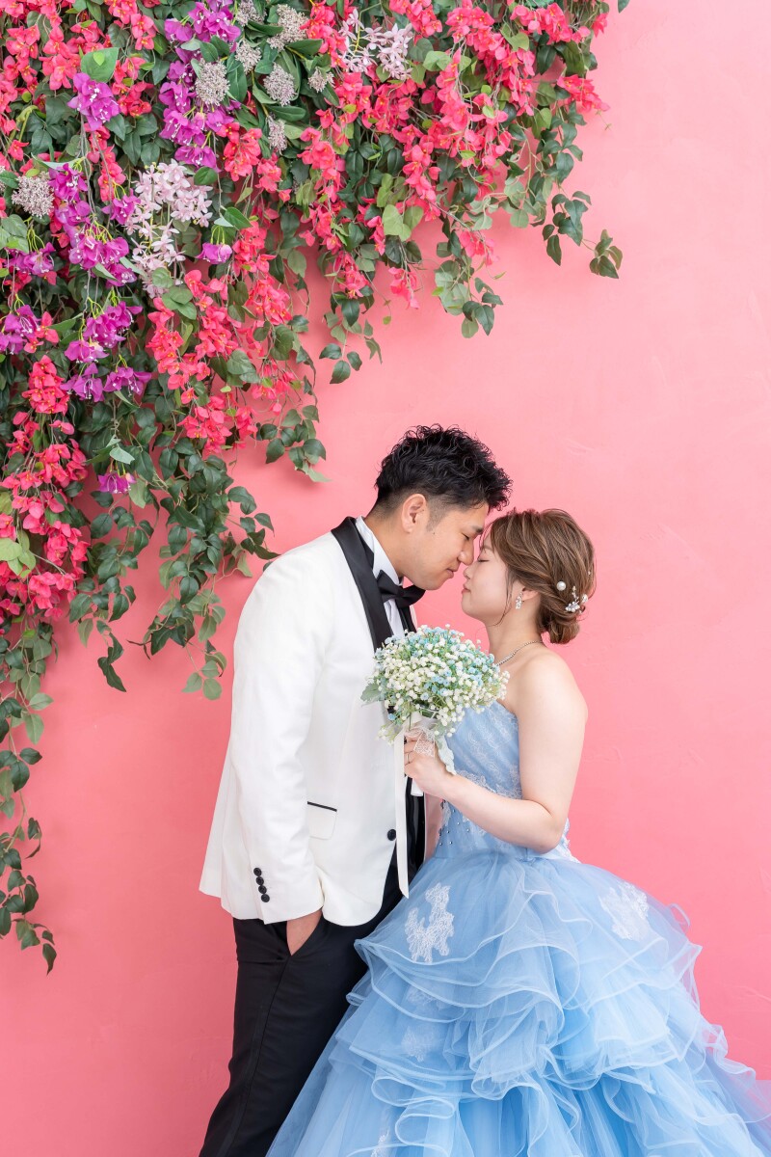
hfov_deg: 34.2
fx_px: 1253
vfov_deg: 49.6
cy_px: 578
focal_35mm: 39
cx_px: 386
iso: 200
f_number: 4
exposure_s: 1/160
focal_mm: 39
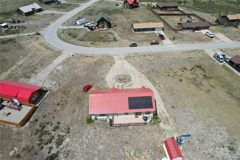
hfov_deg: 78.6
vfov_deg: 57.2
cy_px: 80
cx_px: 120
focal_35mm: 22
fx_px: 147
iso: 100
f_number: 2.8
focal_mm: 8.38
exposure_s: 1/2000
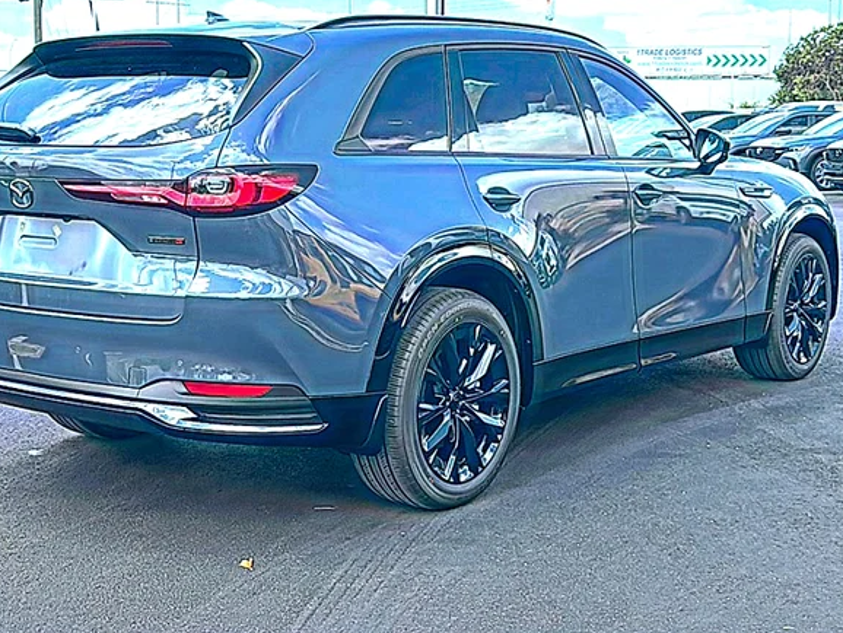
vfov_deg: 31.5
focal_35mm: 46
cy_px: 259
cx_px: 378
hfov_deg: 41.2
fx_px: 1121
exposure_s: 1/1276
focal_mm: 6.86
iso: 80
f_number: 1.78
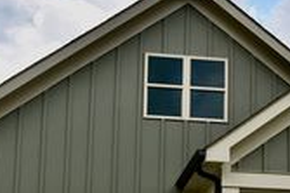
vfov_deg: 14.3
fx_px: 748
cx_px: 243
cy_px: 211
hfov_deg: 21.6
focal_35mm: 93
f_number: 8
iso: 110
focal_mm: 21
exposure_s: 1/250
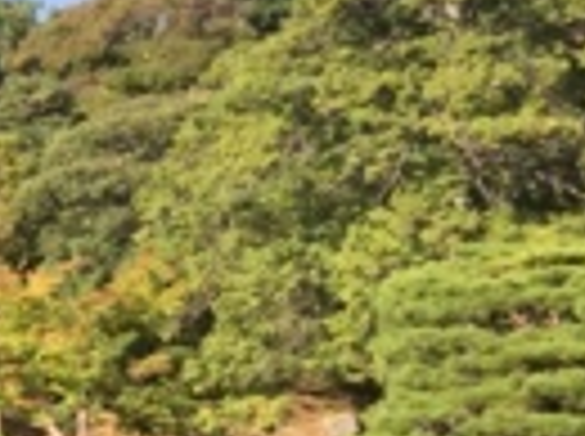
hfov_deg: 12.2
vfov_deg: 11.0
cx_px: -742
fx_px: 2260
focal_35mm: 134
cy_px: 391
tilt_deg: -2.6
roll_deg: +0.8
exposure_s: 1/1014
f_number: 2.2
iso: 32
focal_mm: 4.15
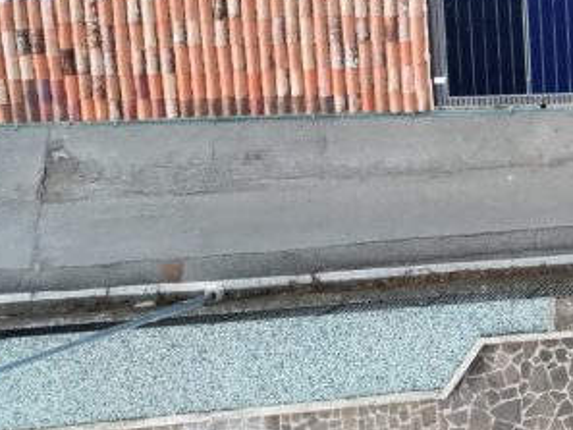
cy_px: -75
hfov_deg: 26.8
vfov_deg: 22.0
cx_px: 727
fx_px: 1027
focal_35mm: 62
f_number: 1.7
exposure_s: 1/640
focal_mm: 6.72
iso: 140
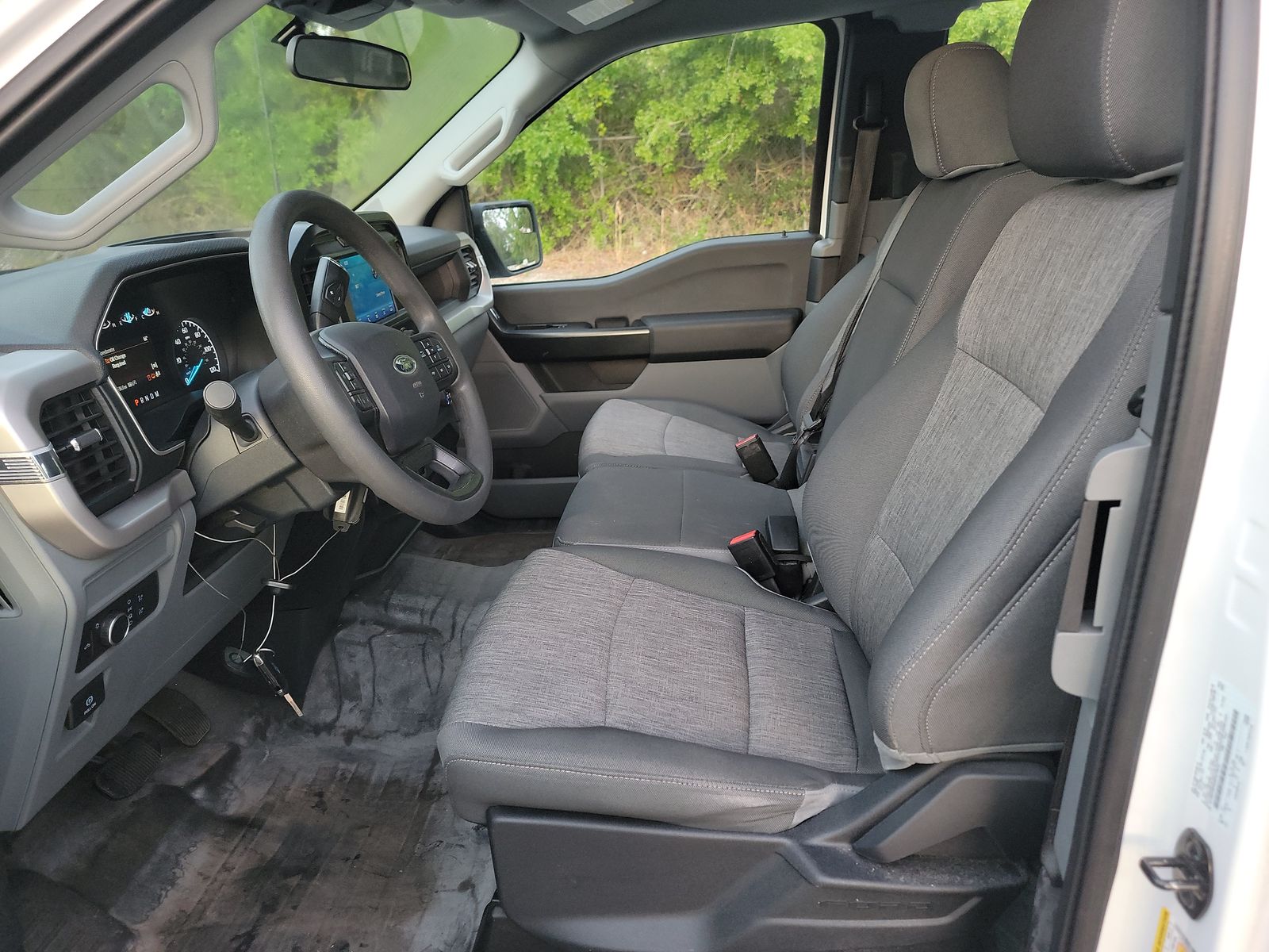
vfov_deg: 56.8
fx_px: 880
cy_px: 476
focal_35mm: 24
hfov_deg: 71.6
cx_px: 634
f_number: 1.8
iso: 418
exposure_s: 1/59
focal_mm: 6.7
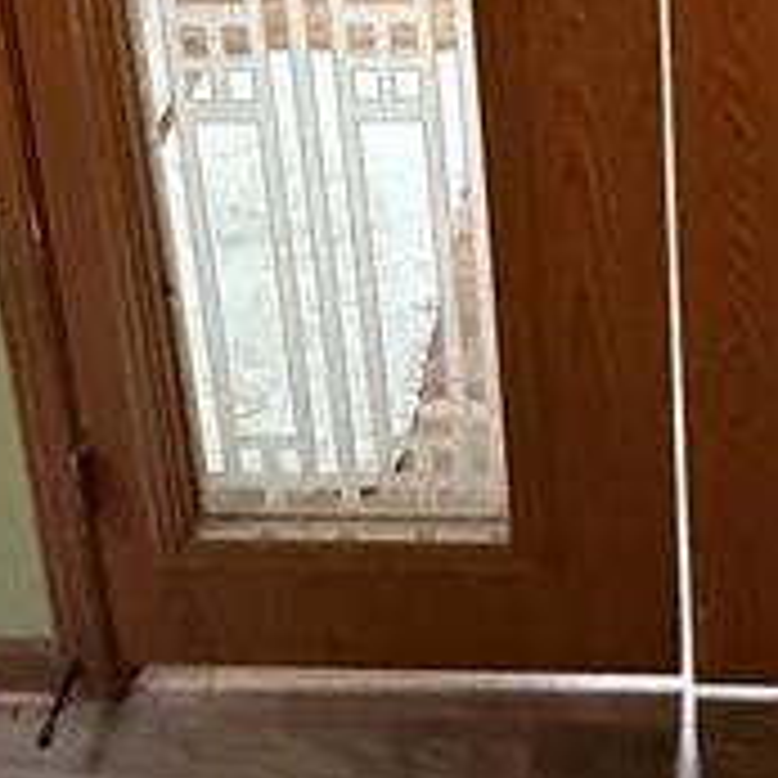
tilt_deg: -13.0
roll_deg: +0.5
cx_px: 657
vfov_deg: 22.9
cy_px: -490
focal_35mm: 55
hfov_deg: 30.1
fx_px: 1399
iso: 1000
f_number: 2.2
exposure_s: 1/60
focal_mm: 2.22
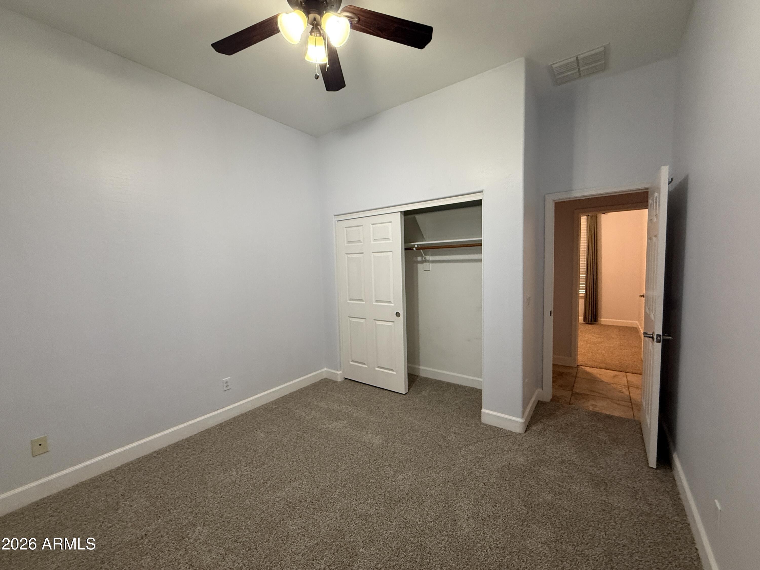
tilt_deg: -2.9
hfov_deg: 102.1
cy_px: 285
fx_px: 307
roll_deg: +1.4
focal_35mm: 14
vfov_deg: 85.7
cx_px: 380
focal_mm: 2.22
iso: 320
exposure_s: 1/60
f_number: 2.2
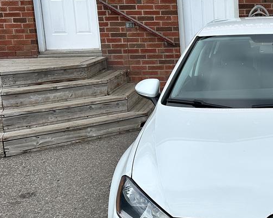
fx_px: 485
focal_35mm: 60
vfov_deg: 25.4
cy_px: 115
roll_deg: +1.5
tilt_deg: -11.7
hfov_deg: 29.4
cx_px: 274
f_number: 1.78
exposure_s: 1/4184
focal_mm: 6.86
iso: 80
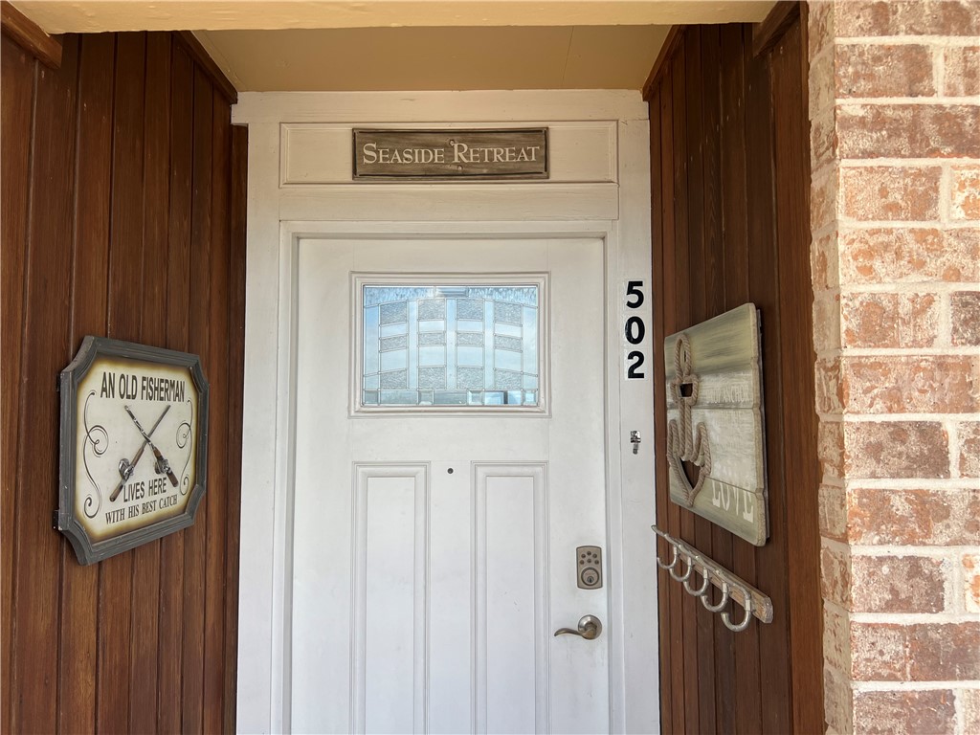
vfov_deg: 53.1
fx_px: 736
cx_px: 490
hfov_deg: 67.3
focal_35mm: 26
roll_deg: +0.8
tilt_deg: +3.1
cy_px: 368
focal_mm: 5.7
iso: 50
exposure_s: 1/1124
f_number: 1.5
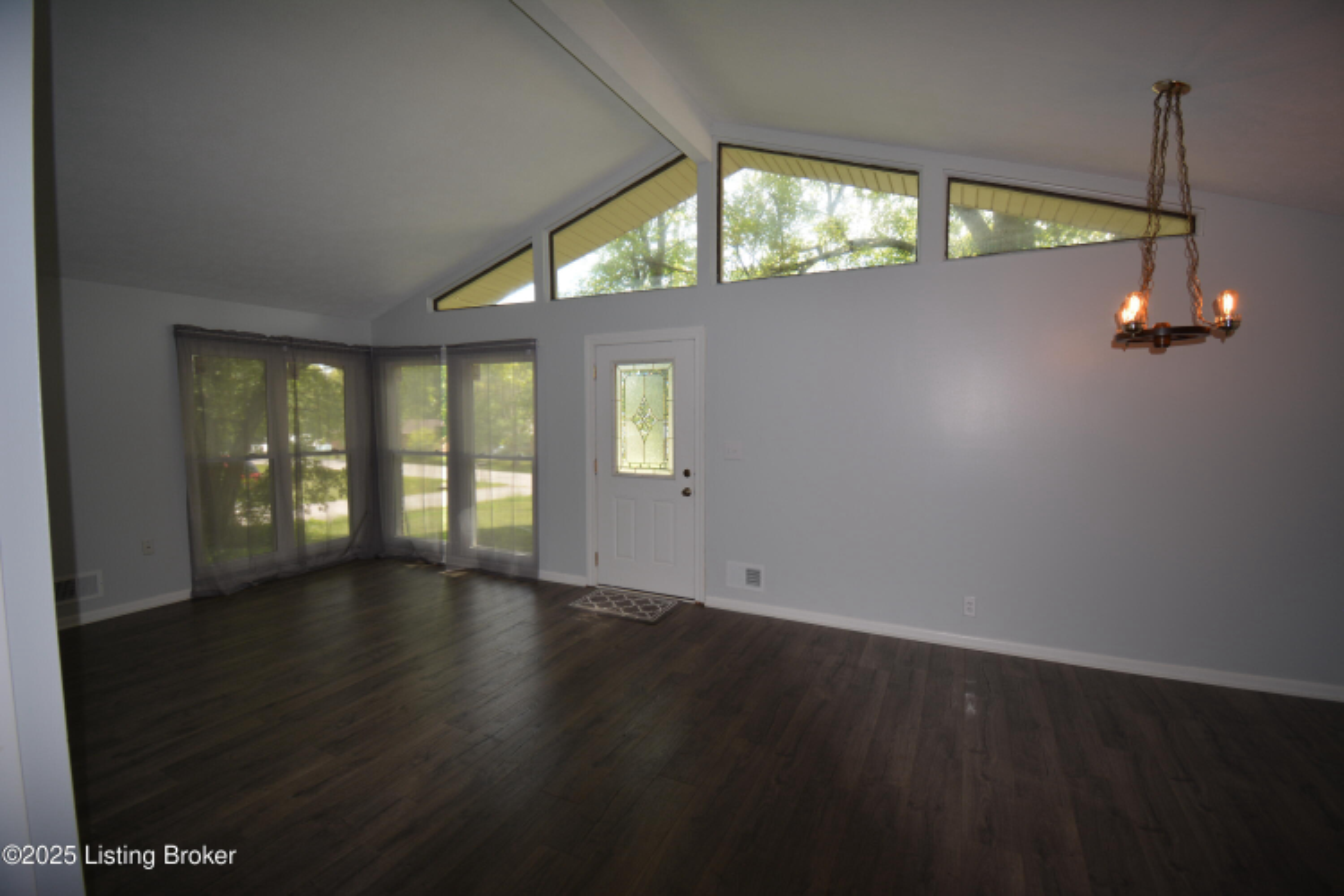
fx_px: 560
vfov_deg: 77.3
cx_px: 672
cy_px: 448
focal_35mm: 15
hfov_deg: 100.4
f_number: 4.5
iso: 100
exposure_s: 1/60
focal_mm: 10
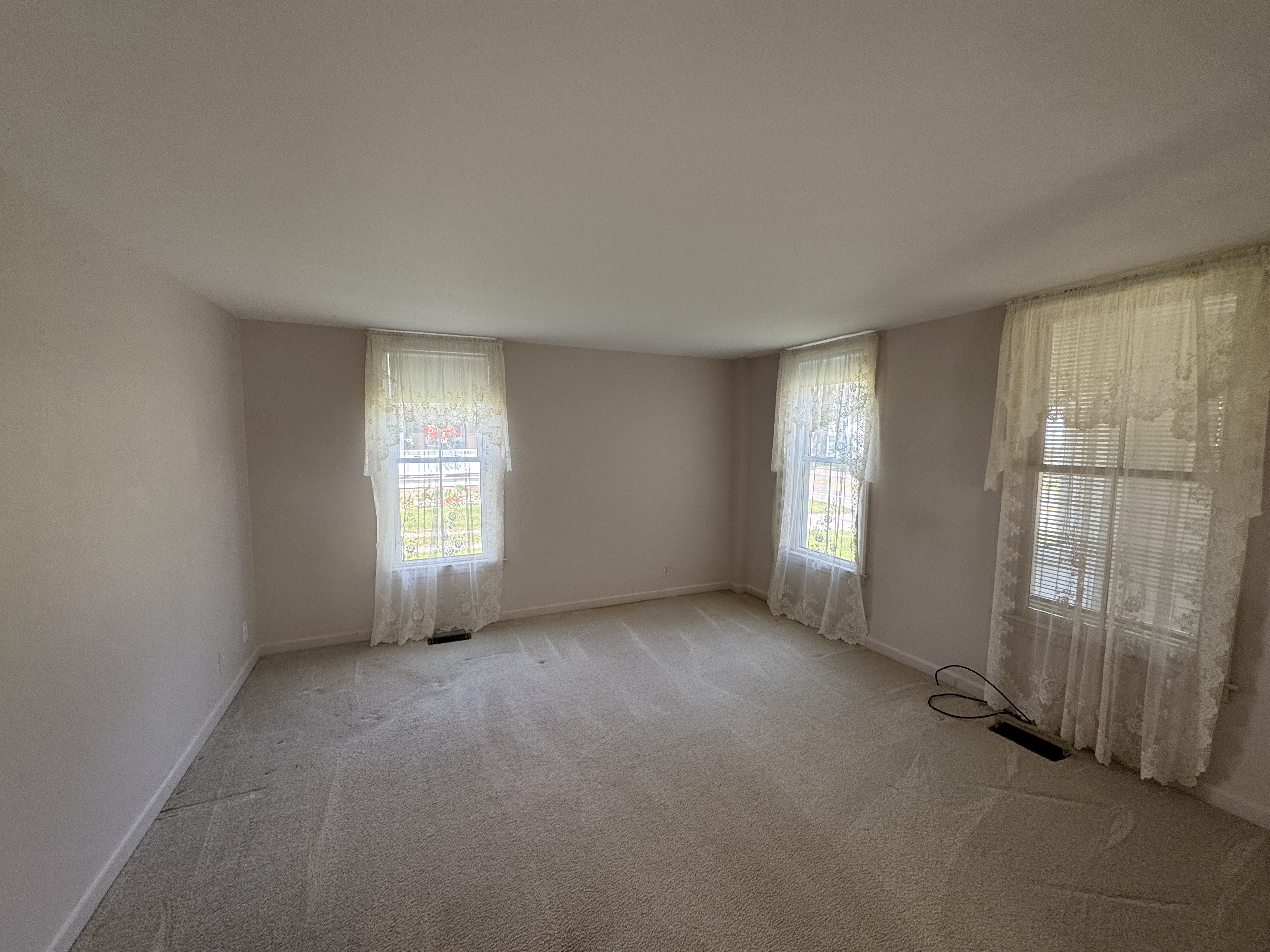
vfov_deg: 85.7
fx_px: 514
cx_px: 635
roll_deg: -0.3
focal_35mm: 14
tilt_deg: -4.3
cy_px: 476
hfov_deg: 102.1
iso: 125
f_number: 2.2
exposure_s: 1/120
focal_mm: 2.22
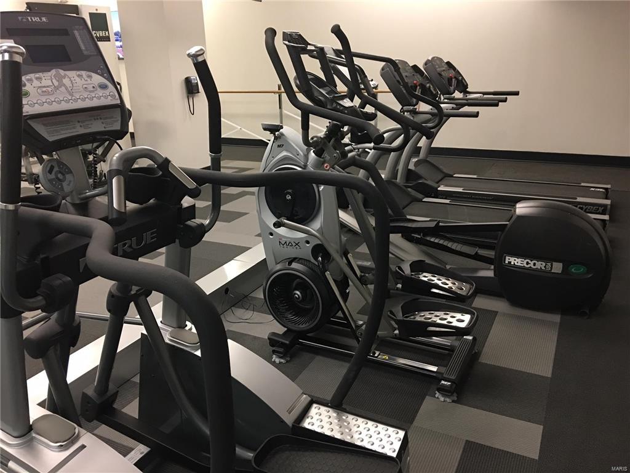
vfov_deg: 48.2
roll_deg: +1.4
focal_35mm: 29
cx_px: 315
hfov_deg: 61.7
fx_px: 528
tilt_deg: -17.8
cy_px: 236
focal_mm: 4.15
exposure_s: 1/8
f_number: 2.2
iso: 100
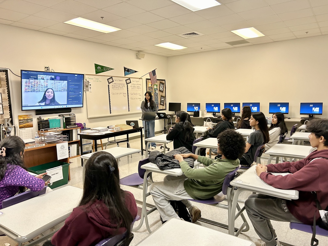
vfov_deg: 53.1
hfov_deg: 67.3
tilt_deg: -6.8
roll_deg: +1.5
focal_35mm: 26
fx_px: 246
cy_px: 123
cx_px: 164
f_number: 1.5
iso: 160
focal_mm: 5.7
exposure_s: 1/60
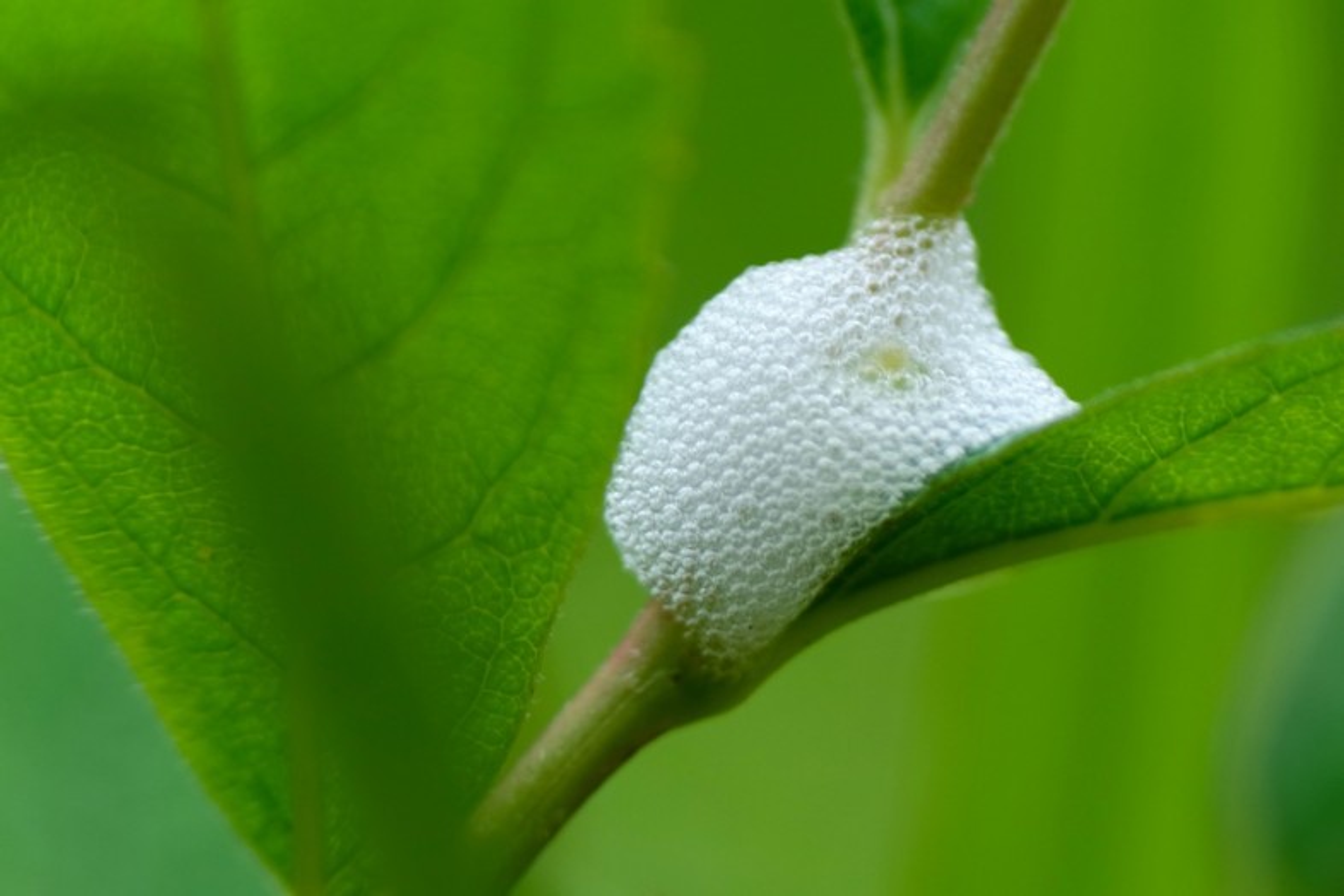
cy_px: 448
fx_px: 2874
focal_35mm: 77
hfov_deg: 26.3
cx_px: 672
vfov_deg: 17.7
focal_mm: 50
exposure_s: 1/100
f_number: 4
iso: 200
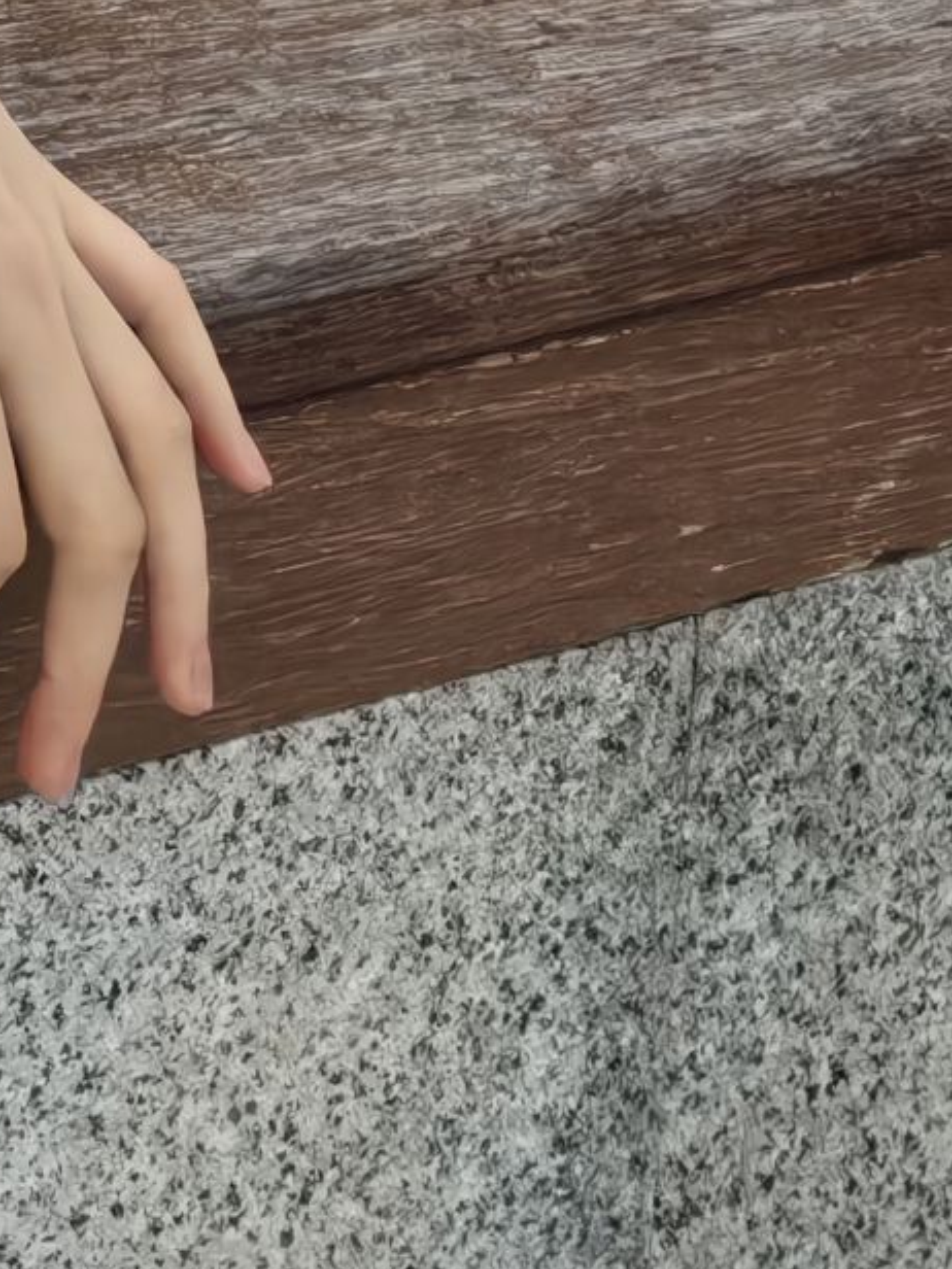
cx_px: -1416
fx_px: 5610
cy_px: -2375
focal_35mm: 153
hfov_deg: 8.7
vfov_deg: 10.1
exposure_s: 1/868
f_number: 1.75
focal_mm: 8.67
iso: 1294
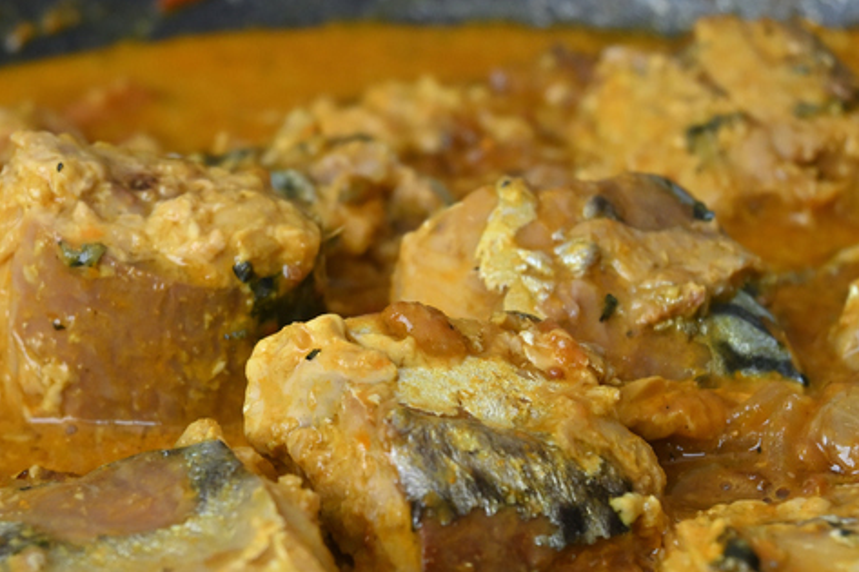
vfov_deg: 10.7
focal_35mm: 128
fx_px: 3053
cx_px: 296
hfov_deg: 16.0
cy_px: 398
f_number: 5.6
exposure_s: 1/80
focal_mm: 42
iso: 800
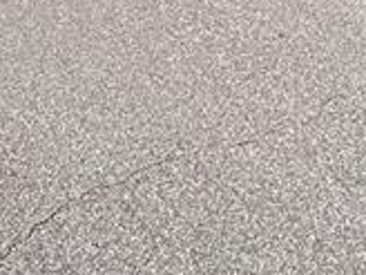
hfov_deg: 24.1
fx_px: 856
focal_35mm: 81
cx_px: 181
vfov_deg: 13.6
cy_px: -371
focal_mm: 1.57
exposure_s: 1/3040
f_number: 1.8
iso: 32
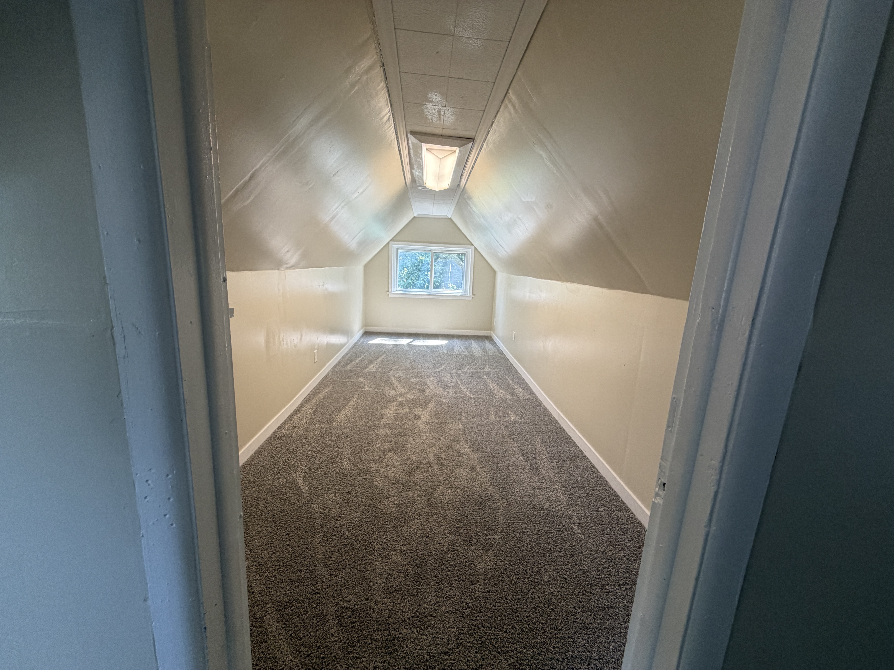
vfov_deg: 85.7
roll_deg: -2.1
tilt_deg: -9.3
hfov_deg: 102.1
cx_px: 447
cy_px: 335
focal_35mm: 14
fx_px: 362
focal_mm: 2.22
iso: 160
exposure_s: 1/60
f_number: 2.2
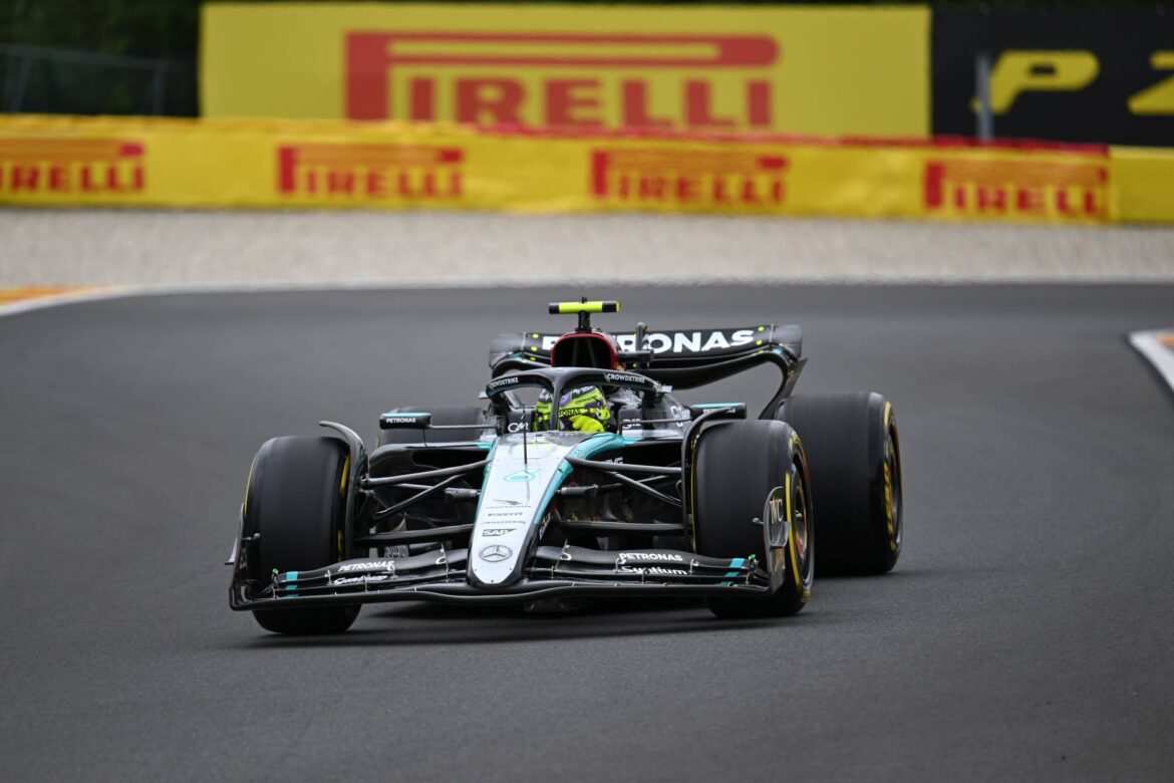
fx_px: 13043
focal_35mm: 400
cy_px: 392
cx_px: 587
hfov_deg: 5.2
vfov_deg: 3.4
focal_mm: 400
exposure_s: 1/1250
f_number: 4.5
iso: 250
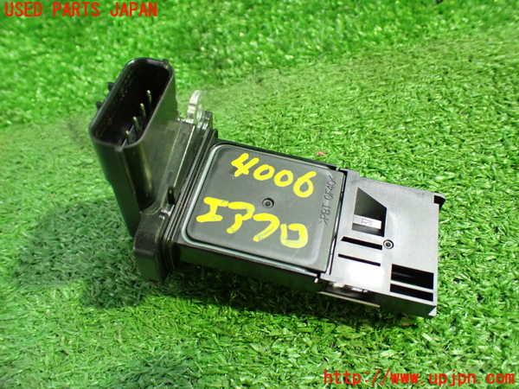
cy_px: 194
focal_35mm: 30
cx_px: 260
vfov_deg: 46.8
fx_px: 450
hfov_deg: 60.0
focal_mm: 5.4
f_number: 2.3
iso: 800
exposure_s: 1/30
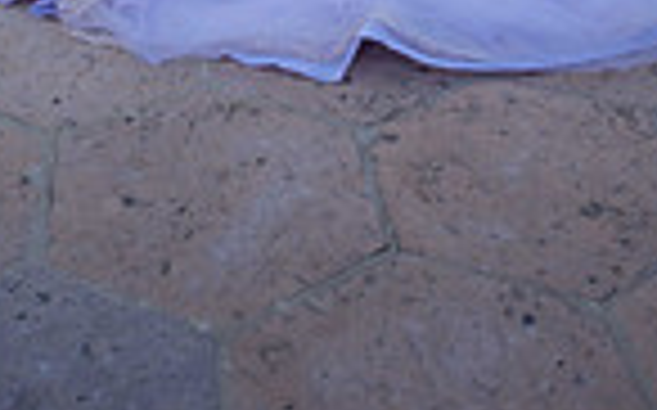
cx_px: 212
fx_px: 1127
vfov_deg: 13.9
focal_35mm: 63
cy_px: -590
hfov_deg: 32.2
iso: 125
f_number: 2.8
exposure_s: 1/800
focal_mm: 20
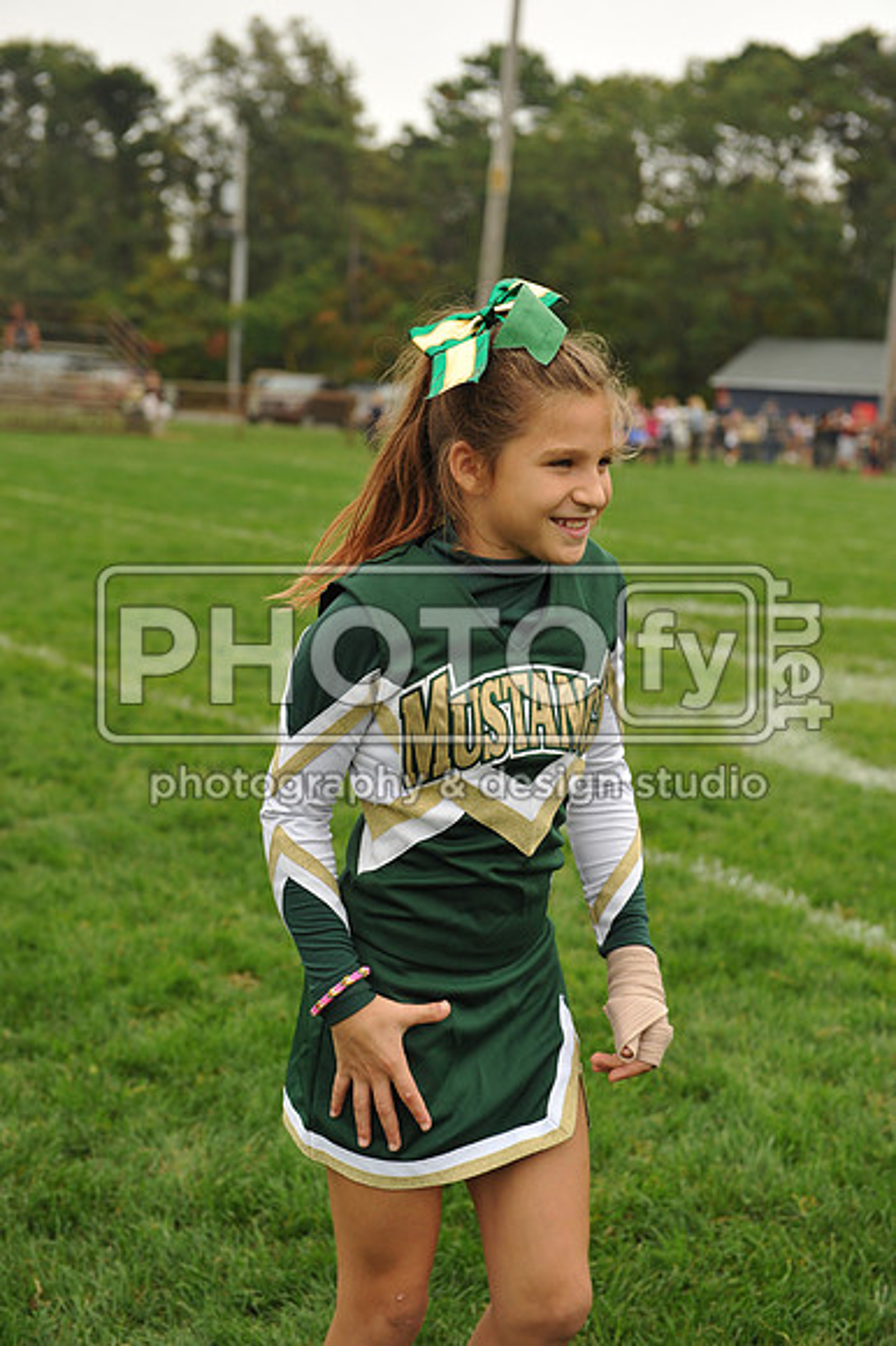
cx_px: 448
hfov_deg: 23.4
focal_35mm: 58
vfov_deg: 34.5
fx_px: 2168
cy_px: 673
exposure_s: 1/2000
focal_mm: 58
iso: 800
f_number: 4
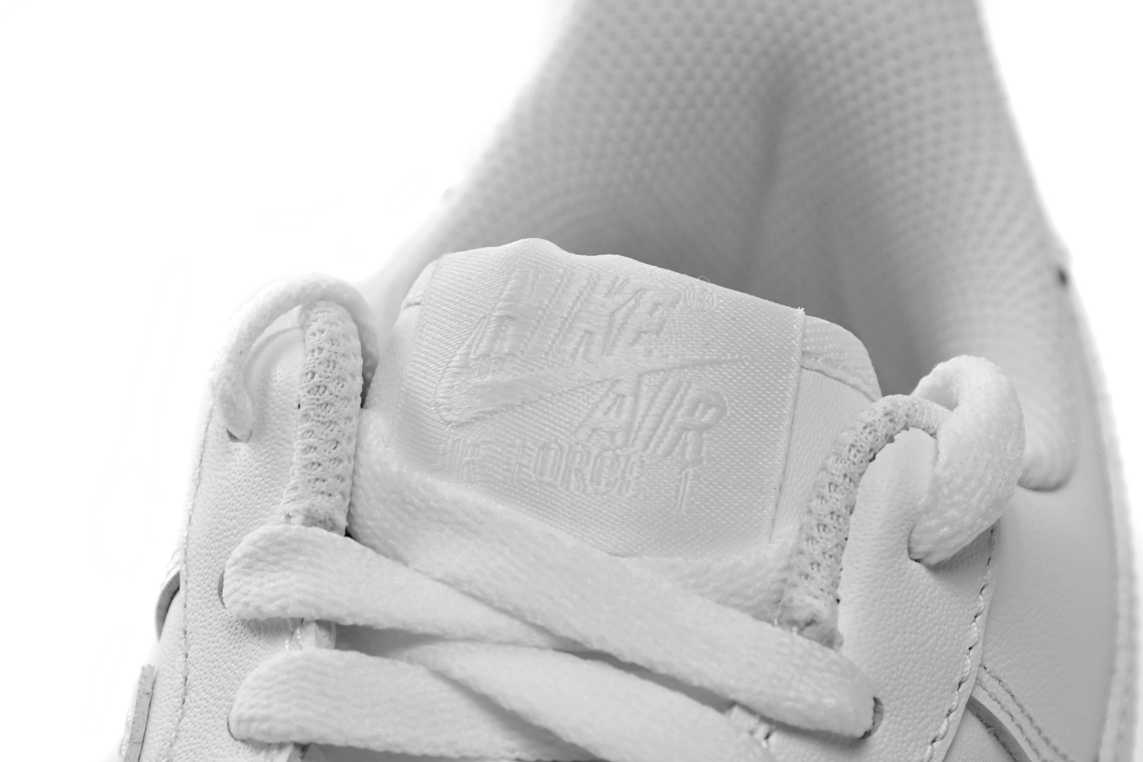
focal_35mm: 210
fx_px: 6667
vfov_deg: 6.5
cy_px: 381
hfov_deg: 9.8
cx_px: 572
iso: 1600
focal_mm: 140
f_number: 14
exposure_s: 1/125
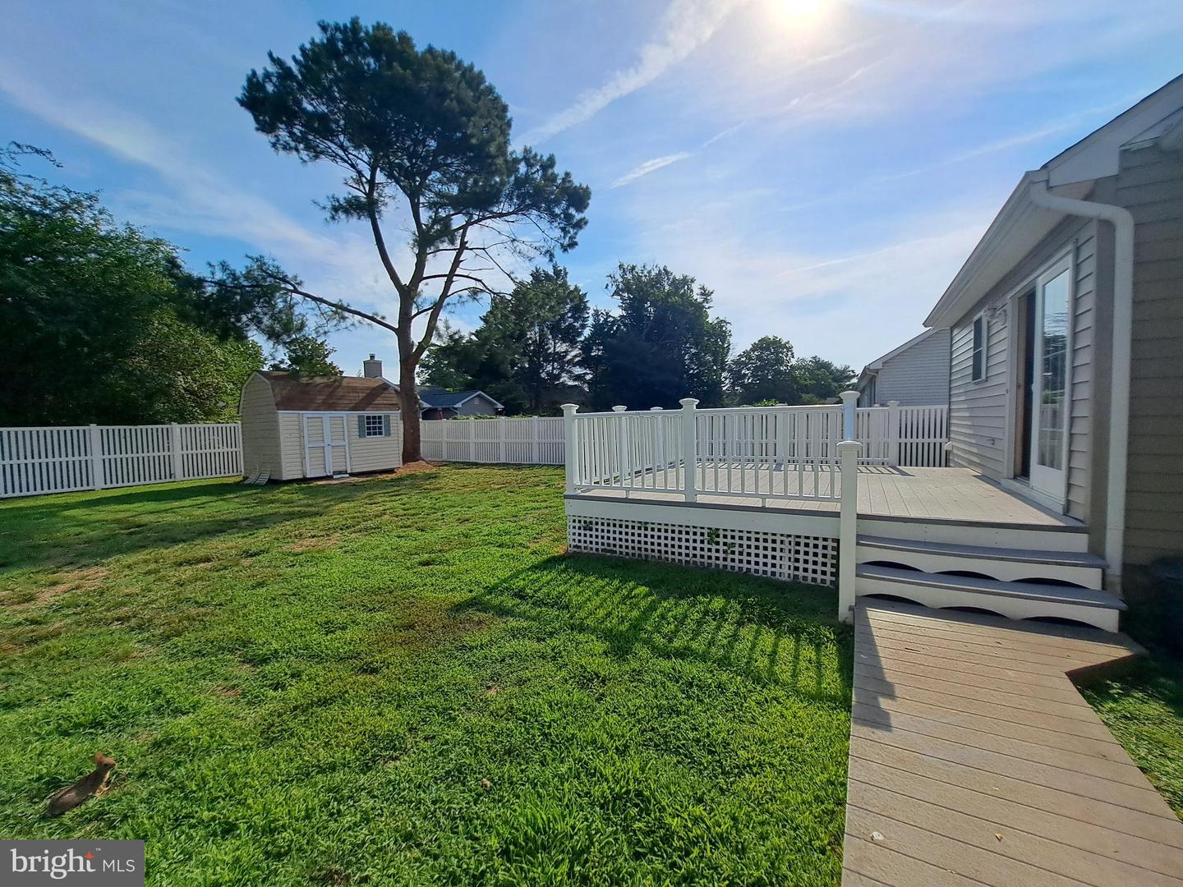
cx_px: 592
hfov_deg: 106.2
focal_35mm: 13
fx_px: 444
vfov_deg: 89.9
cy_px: 444
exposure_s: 1/3247
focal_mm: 1.74
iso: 50
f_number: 2.2
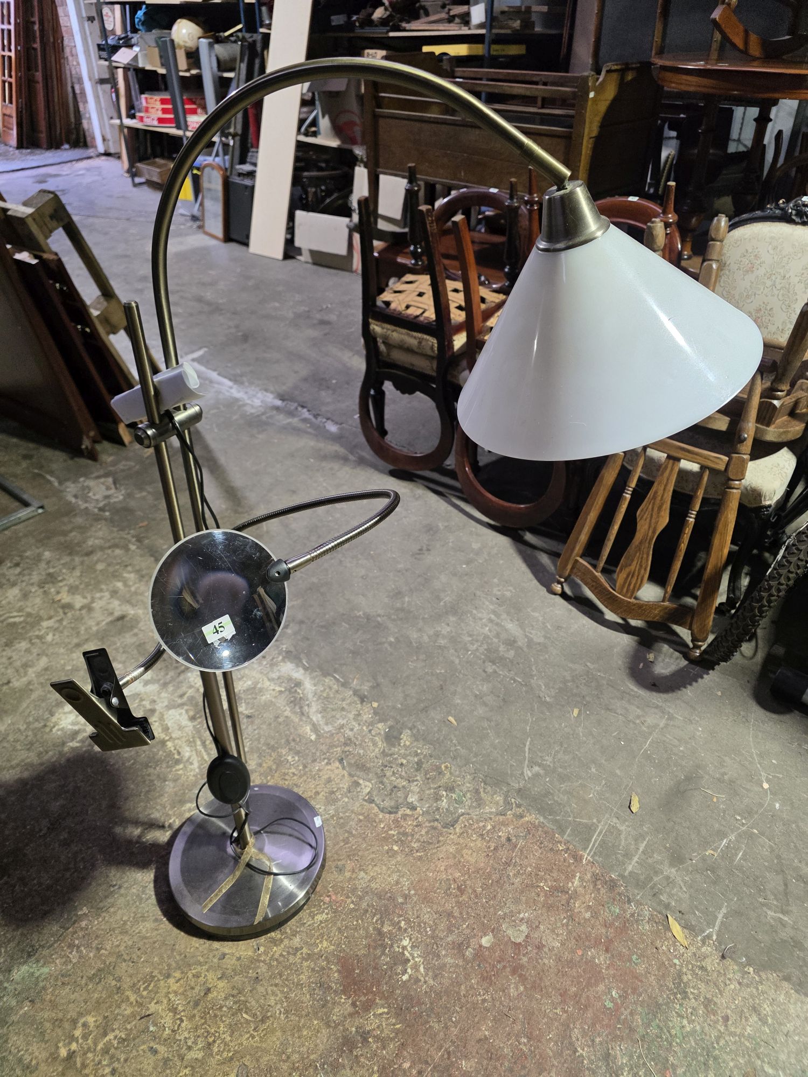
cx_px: 404
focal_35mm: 23
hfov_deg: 58.9
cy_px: 538
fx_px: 716
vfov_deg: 73.9
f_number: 1.7
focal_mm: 6.3
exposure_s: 1/100
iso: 200
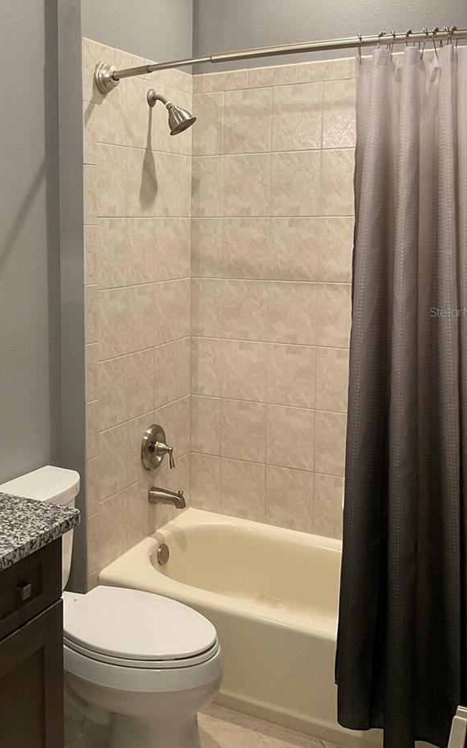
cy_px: 312
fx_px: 815
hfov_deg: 31.5
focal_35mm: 40
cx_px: 122
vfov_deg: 49.1
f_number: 1.8
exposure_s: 1/60
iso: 80
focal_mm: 3
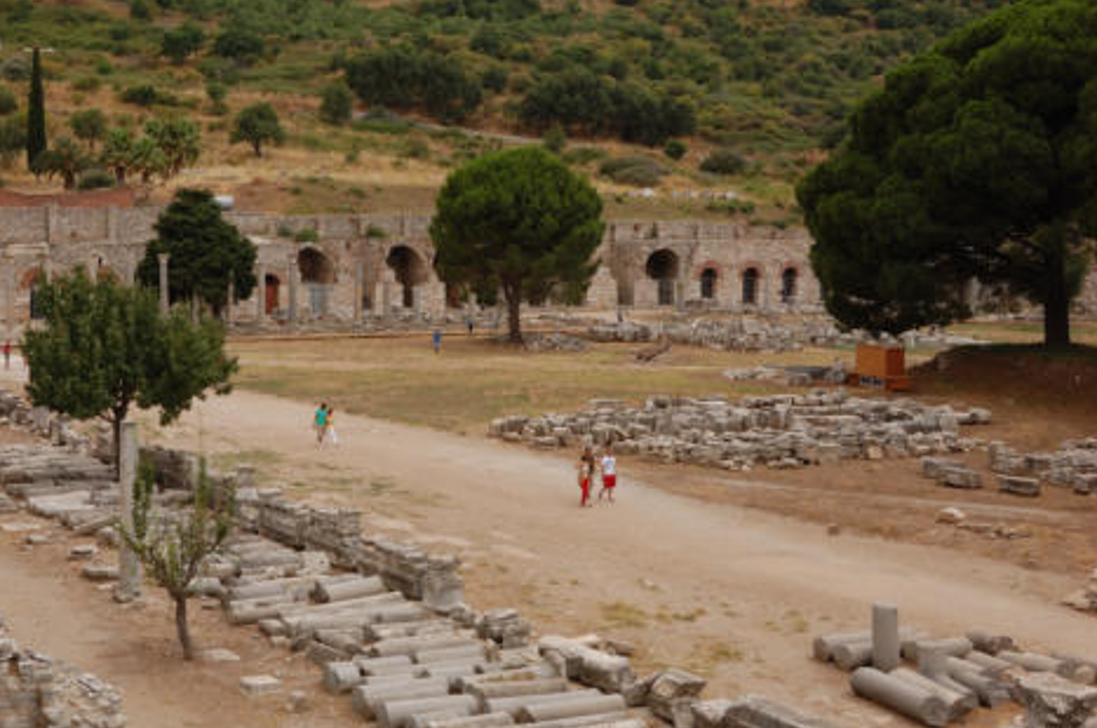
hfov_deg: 36.7
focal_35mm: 54
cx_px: 399
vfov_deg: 25.0
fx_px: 1643
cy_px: 356
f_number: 16
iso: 200
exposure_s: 1/60
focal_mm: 28
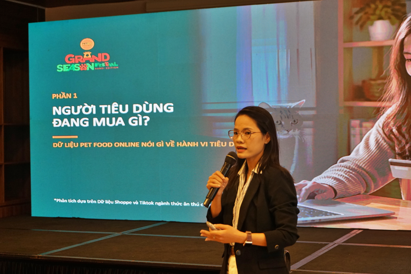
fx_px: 765
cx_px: 206
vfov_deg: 20.3
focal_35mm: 67
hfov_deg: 30.1
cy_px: 137
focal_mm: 67
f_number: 4
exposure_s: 1/160
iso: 1250
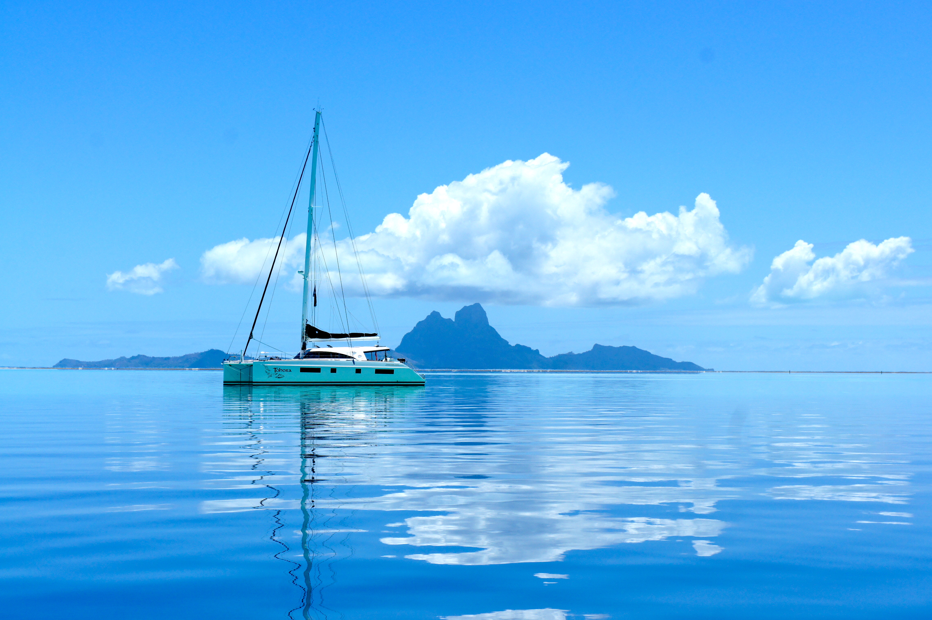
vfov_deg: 16.5
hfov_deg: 24.6
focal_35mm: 82
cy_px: 310
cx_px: 466
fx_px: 2135
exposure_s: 1/800
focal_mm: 55
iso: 200
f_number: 9
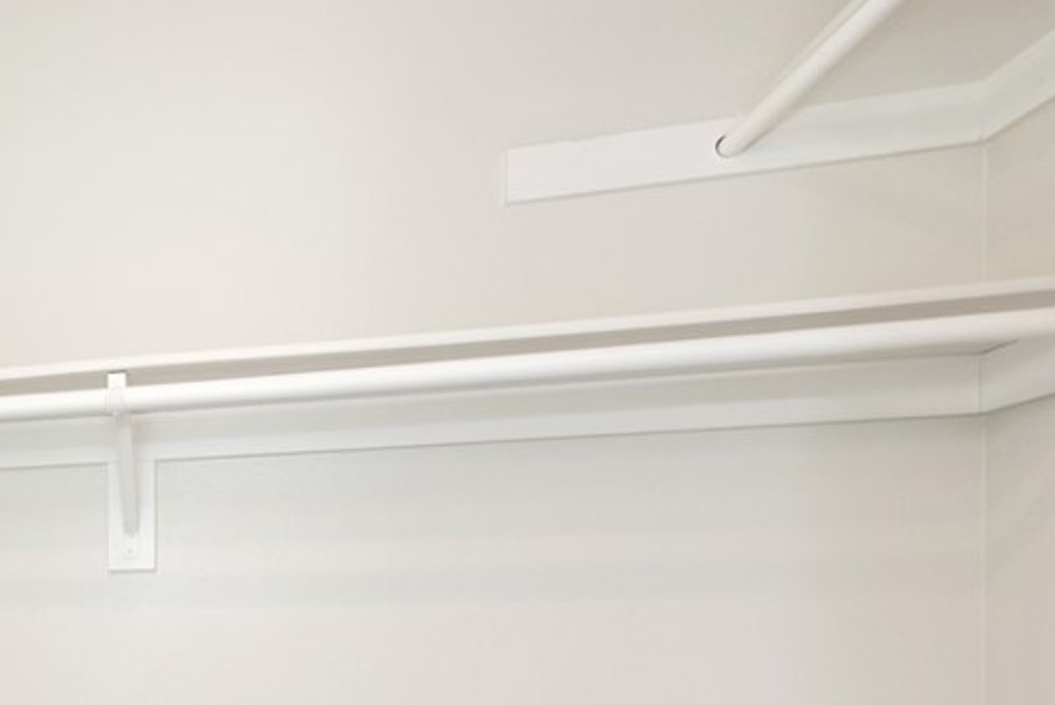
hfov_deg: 50.3
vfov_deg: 41.3
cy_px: 642
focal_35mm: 29
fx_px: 850
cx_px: -19
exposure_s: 1/100
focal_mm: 14
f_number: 5
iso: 800
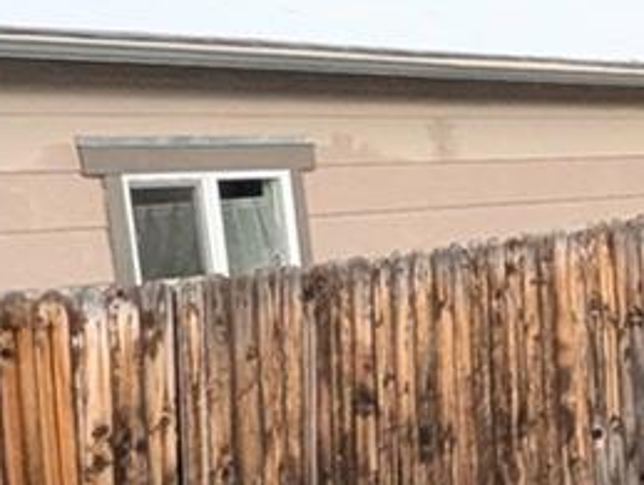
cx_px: 1673
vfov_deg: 18.4
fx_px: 1490
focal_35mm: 80
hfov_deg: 13.7
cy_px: 348
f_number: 2.2
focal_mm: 1.95
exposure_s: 1/882
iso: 46
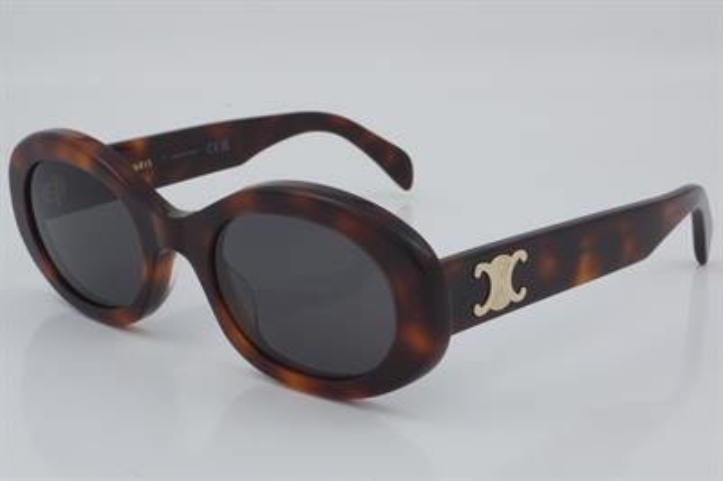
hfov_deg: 27.0
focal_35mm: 75
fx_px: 1505
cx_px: 362
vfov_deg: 18.2
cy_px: 240
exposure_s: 1/4
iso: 100
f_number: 32
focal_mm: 50
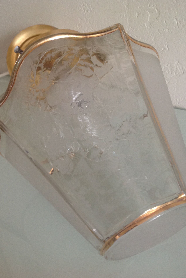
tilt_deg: -34.4
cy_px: 138
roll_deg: +6.0
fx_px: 287
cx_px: 84
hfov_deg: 35.9
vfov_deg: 51.9
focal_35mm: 37
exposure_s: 1/15
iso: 125
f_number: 2.4
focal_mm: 4.28
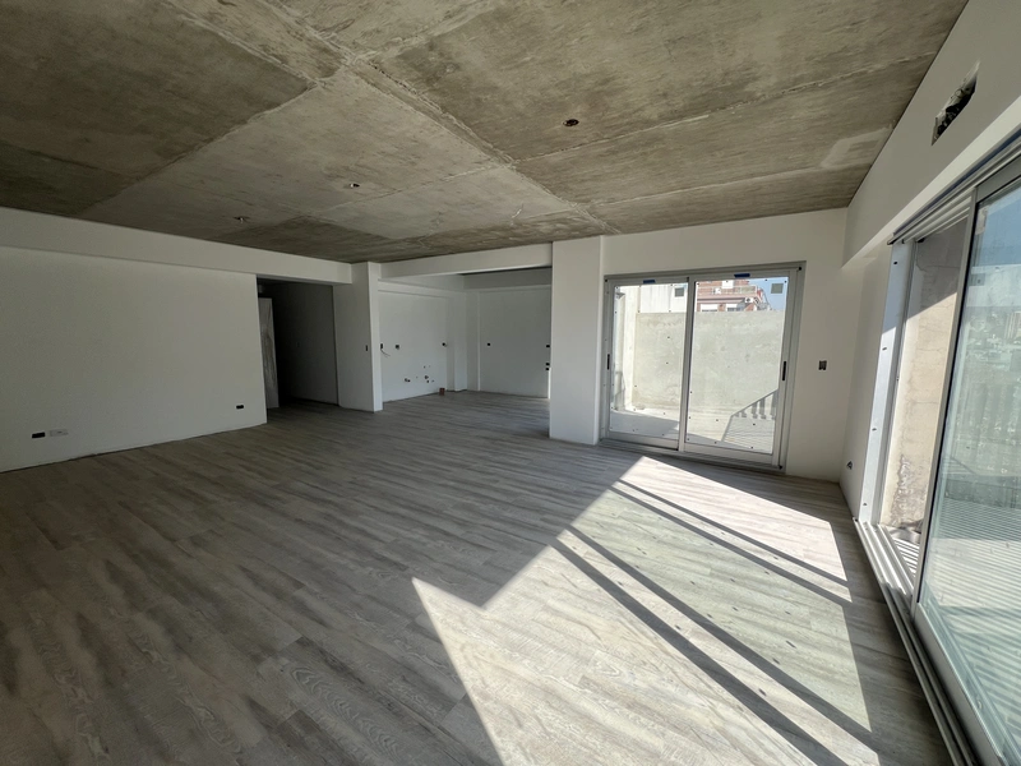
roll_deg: +0.5
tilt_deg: -6.7
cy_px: 383
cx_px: 510
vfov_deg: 89.9
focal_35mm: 13
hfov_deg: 106.2
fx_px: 383
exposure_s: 1/598
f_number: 1.8
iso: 32
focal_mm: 1.57
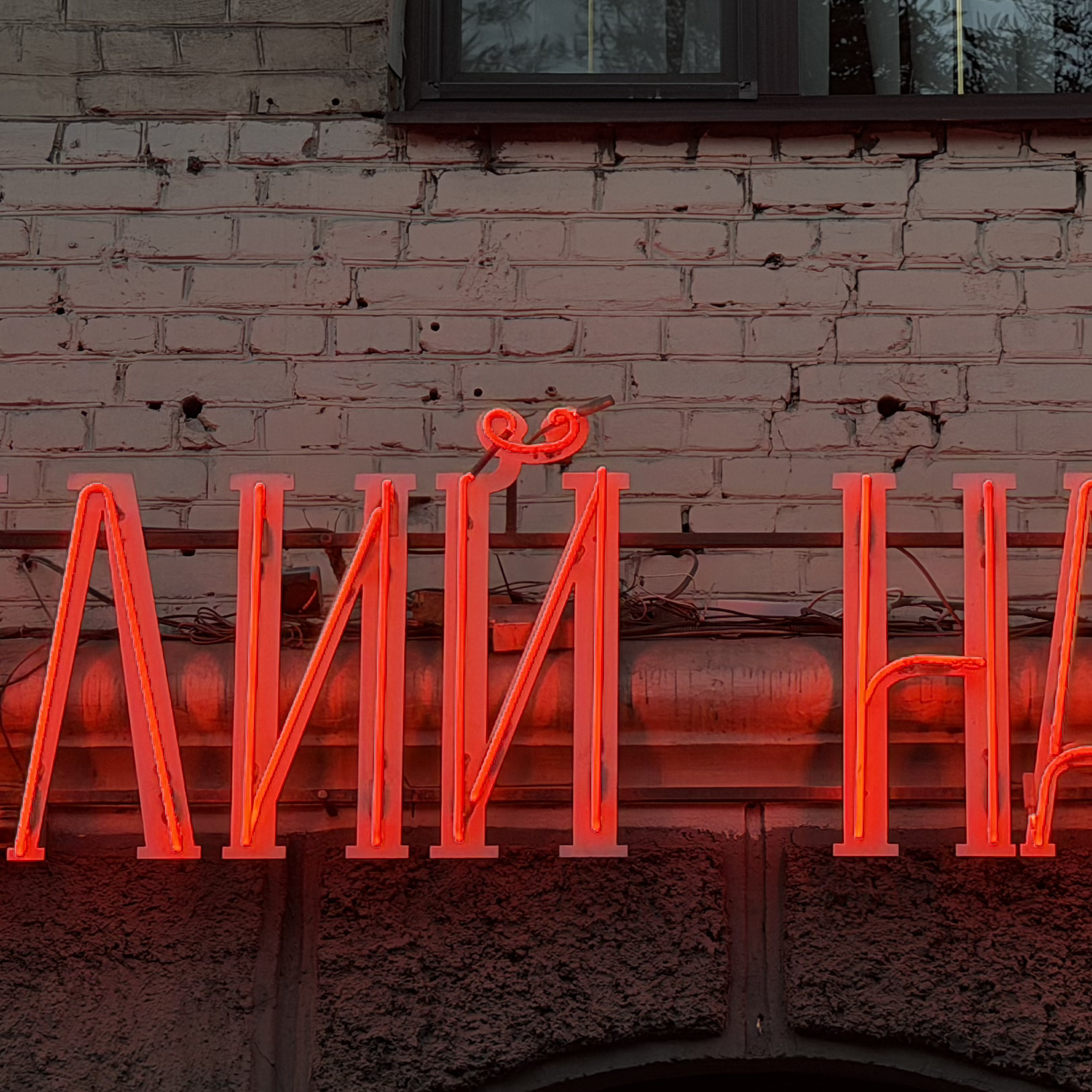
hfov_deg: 16.5
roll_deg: +0.0
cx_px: 752
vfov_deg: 16.6
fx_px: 3747
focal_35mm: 105
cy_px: 644
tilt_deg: +14.8
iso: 50
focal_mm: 6.76
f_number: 1.78
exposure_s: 1/50
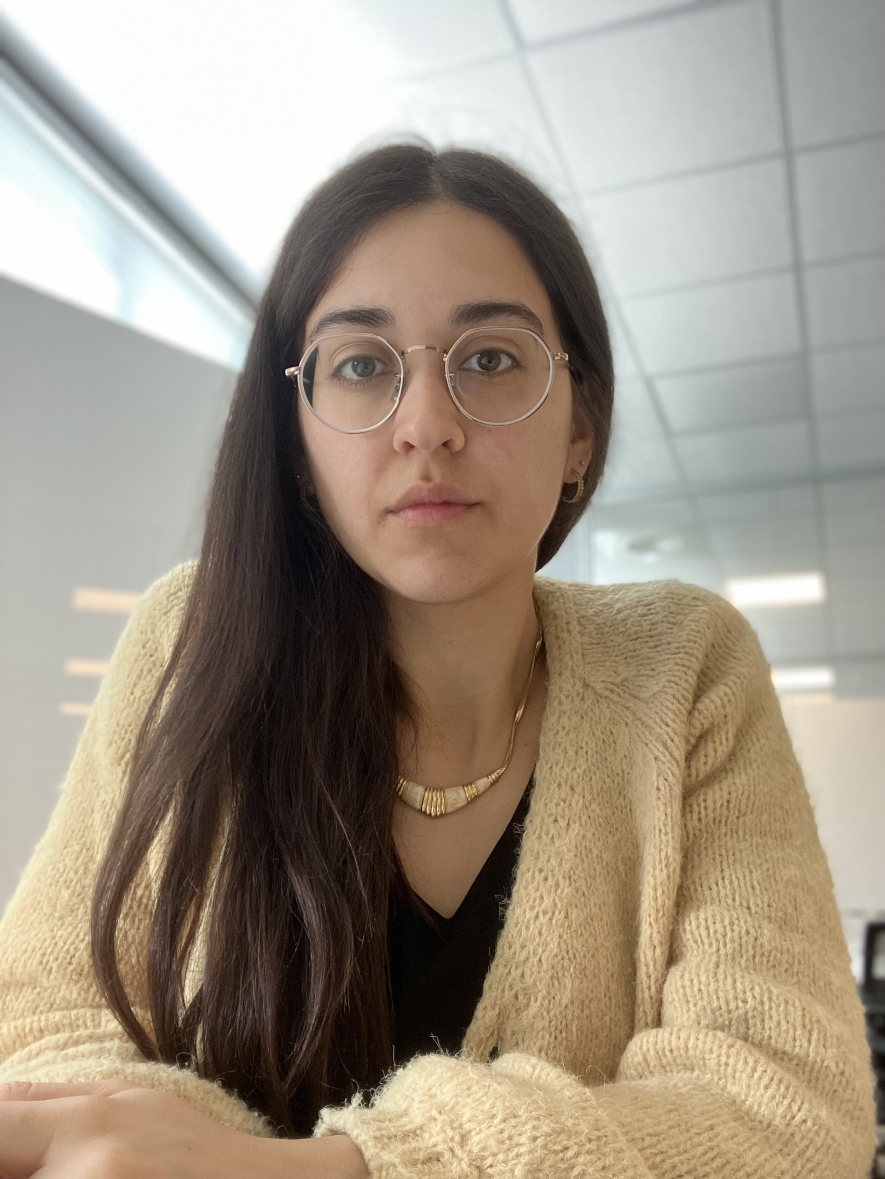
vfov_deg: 56.8
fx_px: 1090
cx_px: 442
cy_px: 590
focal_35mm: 32
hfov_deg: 44.2
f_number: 2.2
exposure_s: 1/60
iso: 125
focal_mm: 2.87
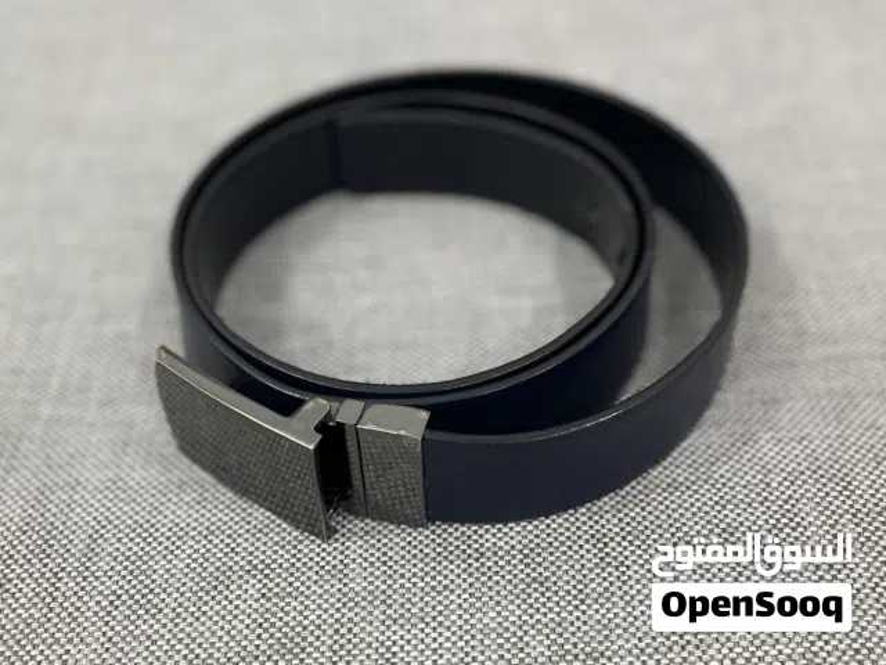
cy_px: 332
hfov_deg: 67.3
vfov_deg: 53.1
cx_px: 443
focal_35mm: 26
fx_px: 665
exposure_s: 1/50
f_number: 1.6
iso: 125
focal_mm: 4.2
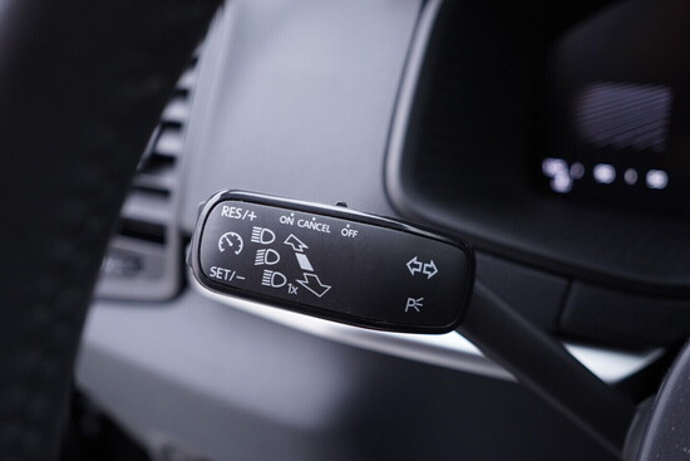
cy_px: 230
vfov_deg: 36.9
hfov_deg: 53.1
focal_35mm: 36
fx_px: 690
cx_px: 345
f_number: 2.8
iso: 250
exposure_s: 1/40
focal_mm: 24
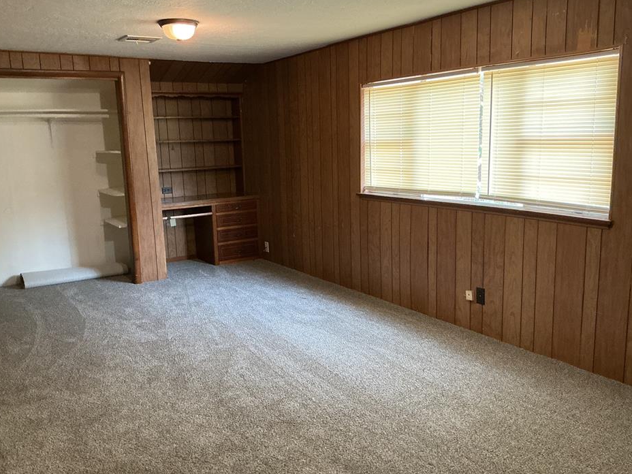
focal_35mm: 32
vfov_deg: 44.2
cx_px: 296
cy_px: 246
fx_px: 584
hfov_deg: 56.8
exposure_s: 1/60
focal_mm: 3
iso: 200
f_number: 1.8
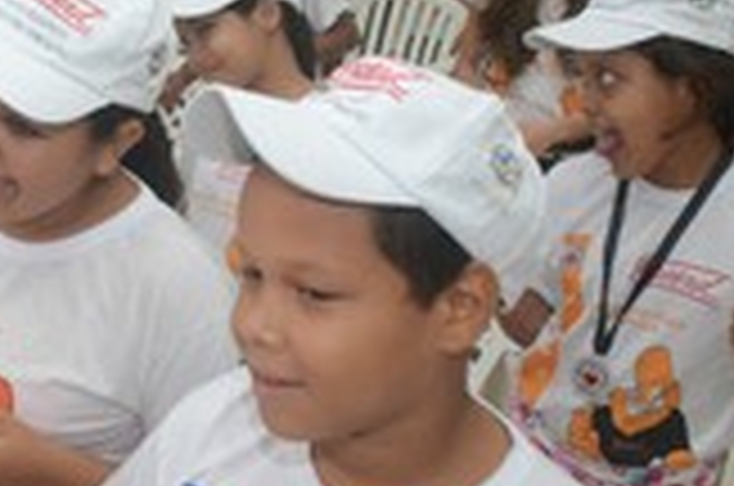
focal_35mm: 83
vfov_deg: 16.3
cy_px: 135
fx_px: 1689
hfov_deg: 22.8
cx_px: -108
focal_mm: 20
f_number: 3.5
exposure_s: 1/125
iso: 1600
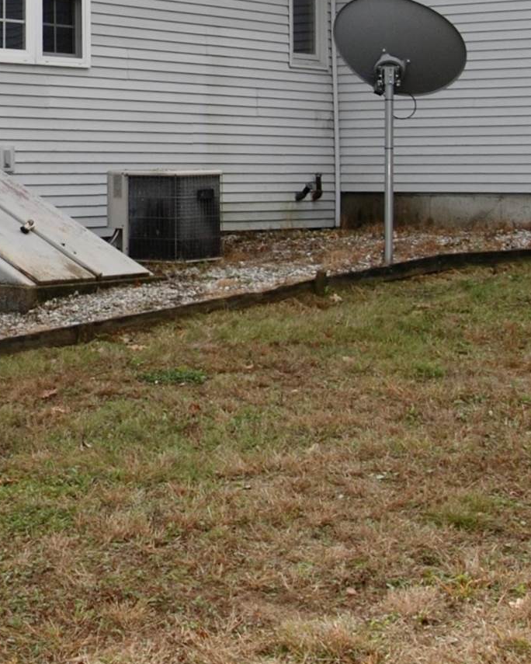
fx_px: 1591
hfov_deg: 17.4
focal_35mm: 81
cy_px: 43
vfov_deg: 22.9
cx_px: -223
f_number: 7.1
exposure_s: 1/200
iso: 100
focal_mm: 16
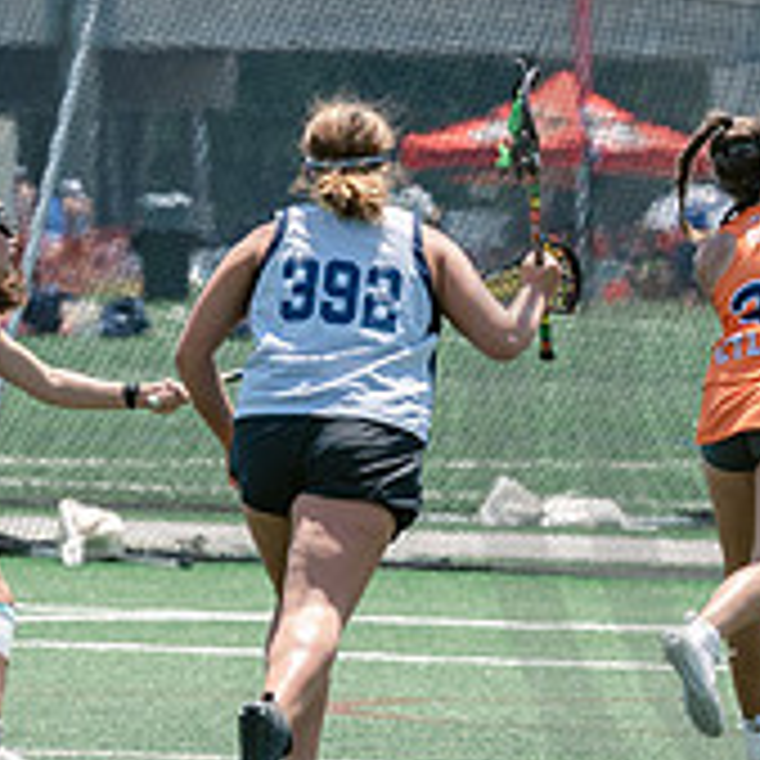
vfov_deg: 1.7
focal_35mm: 1017
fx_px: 25262
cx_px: 965
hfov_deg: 1.7
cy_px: 324
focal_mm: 200
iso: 400
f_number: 5
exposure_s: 1/1600
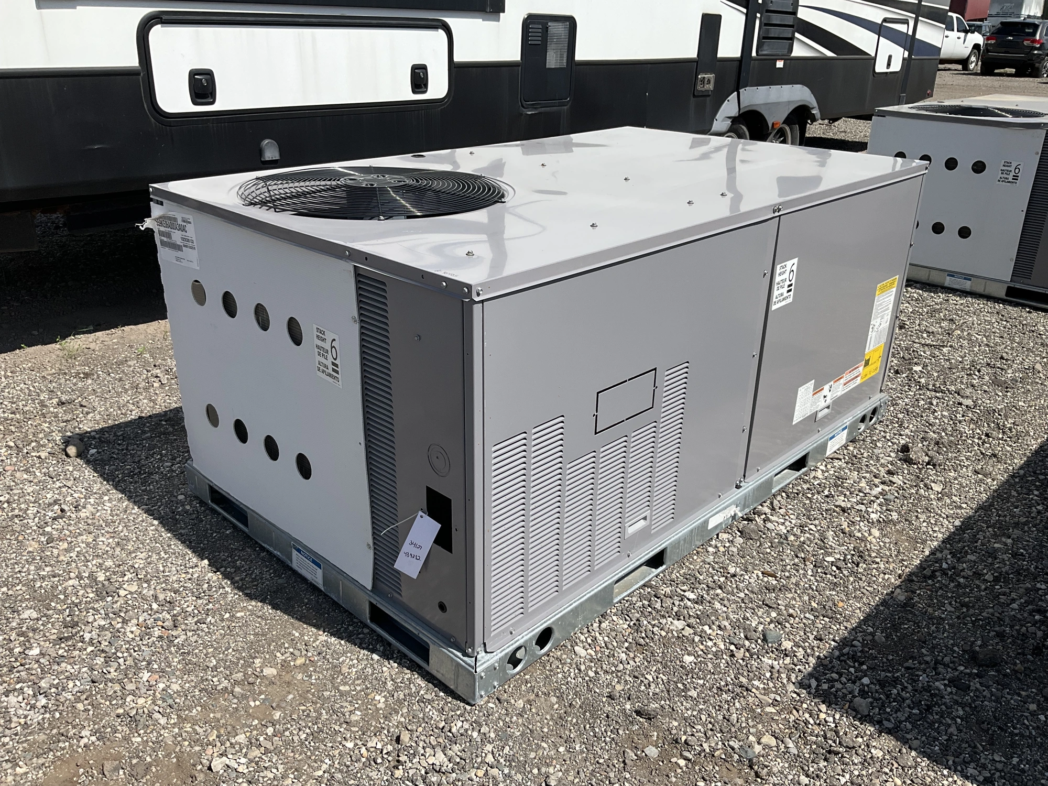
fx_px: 878
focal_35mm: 29
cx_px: 524
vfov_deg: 48.2
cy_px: 393
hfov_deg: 61.7
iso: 25
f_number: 1.8
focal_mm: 3
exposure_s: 1/2801
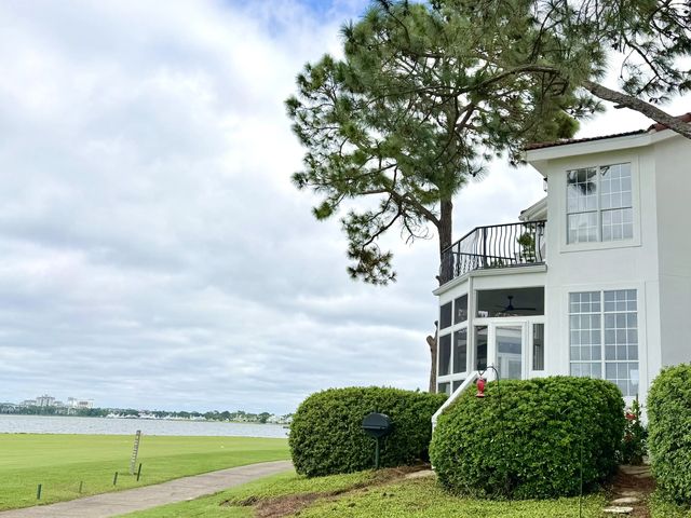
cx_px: 346
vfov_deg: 56.8
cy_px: 259
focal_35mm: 24
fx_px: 479
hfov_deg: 71.6
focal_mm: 6.76
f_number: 1.78
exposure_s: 1/8130
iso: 80
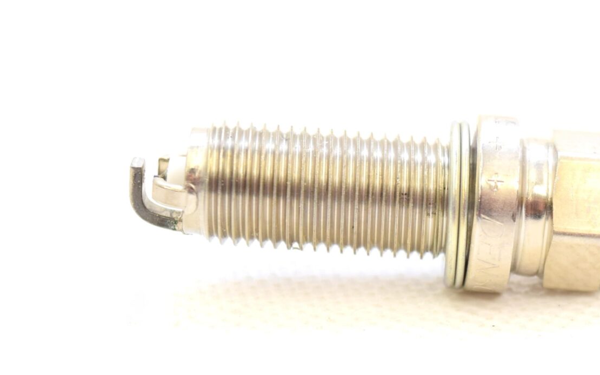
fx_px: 2126
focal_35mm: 130
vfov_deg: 10.1
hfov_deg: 15.9
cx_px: 529
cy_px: 207
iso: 400
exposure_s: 1/125
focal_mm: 46
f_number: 5.6
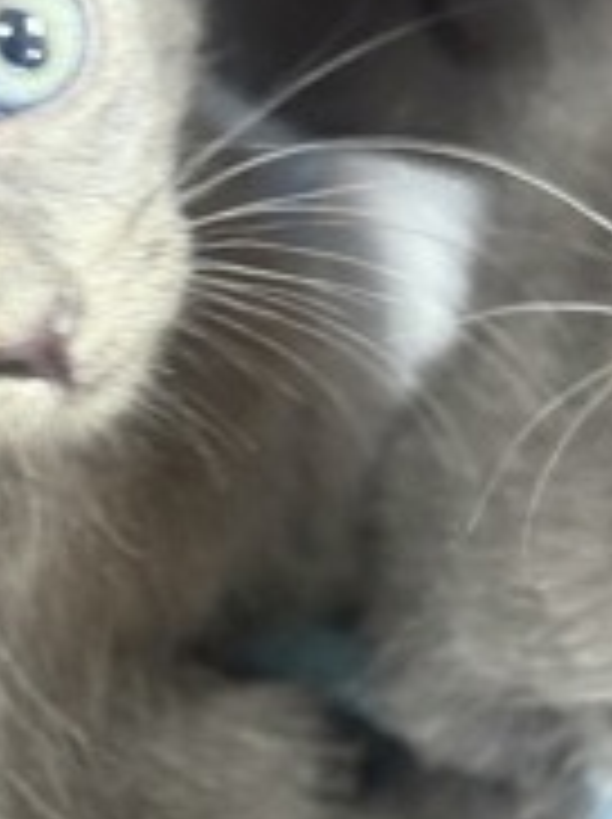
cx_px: -74
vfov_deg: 17.7
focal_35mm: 111
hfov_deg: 13.0
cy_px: 562
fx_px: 2623
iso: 500
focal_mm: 6.76
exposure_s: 1/38
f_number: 1.78
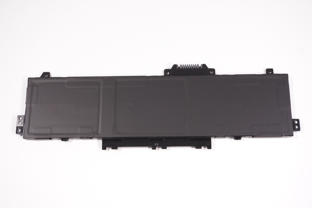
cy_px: 104
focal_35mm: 48
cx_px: 156
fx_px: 416
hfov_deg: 41.1
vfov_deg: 28.0
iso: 1000
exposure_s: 1/250
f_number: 5.6
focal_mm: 32
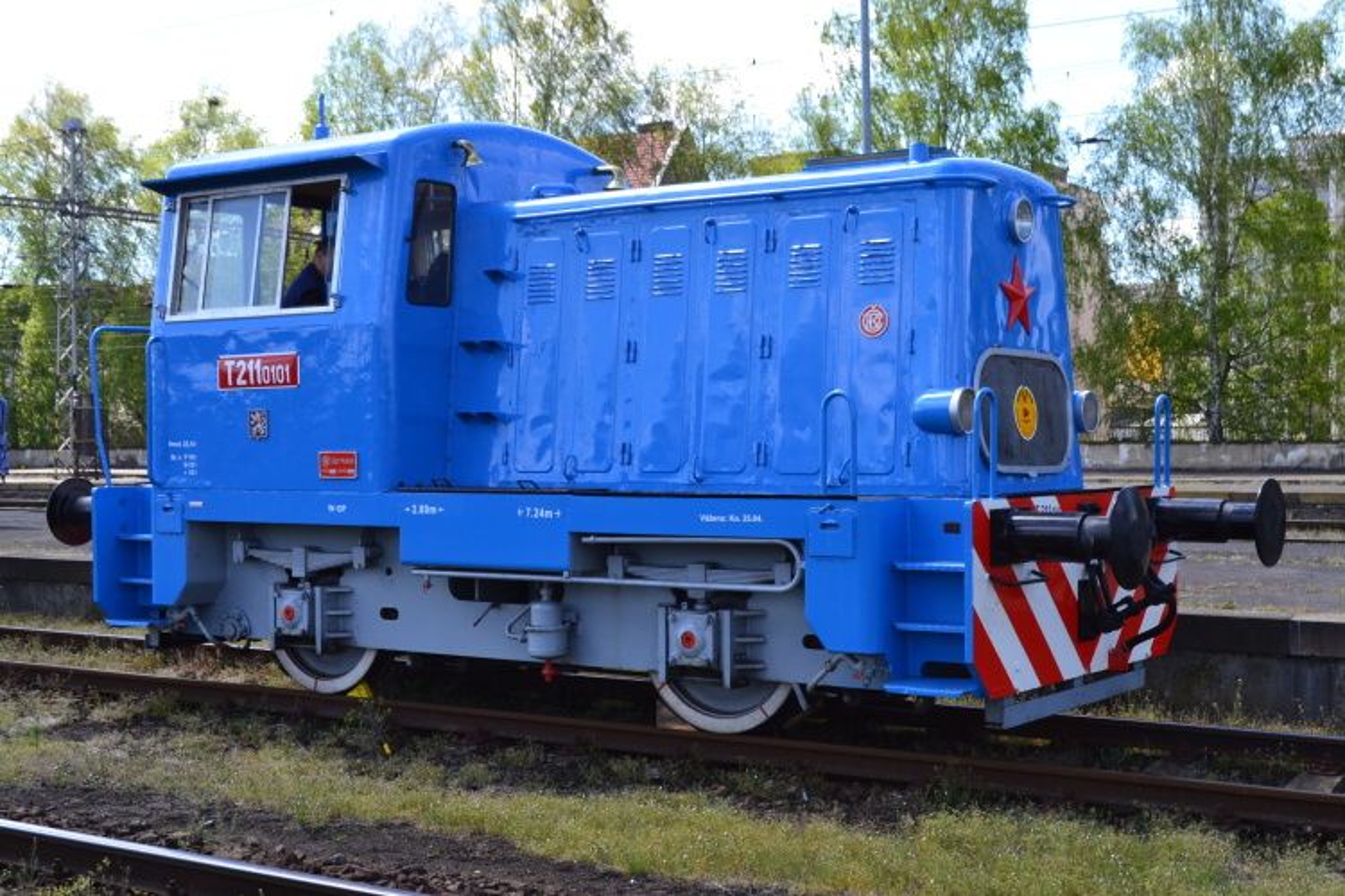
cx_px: 672
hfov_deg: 41.1
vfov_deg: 28.1
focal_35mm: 48
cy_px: 448
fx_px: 1793
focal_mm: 32
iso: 400
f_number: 10
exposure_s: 1/200
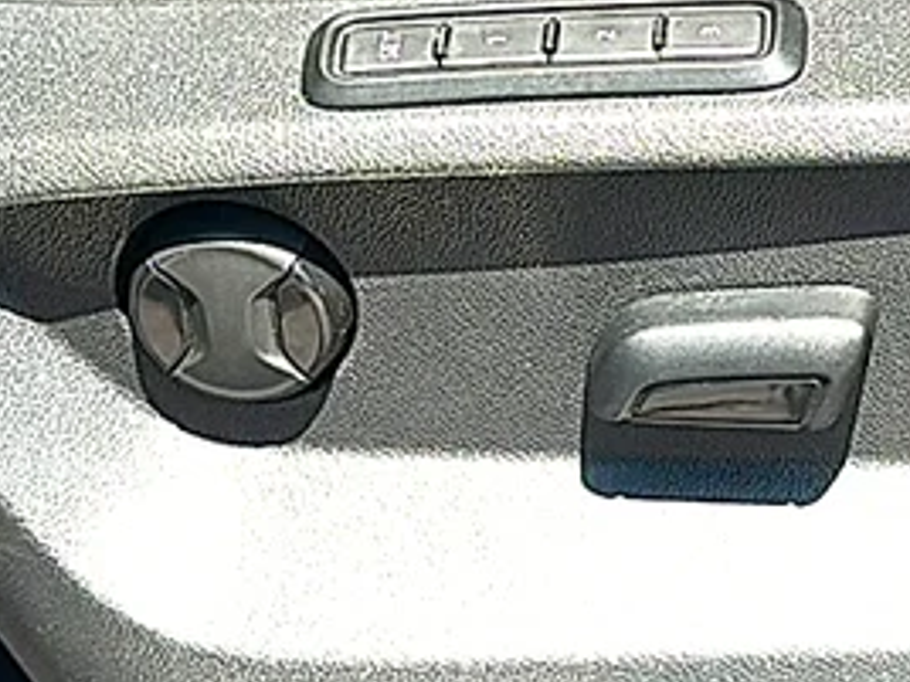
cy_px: 134
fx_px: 3023
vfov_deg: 12.8
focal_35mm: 115
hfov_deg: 17.0
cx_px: 750
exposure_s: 1/954
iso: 80
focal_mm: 6.86
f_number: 1.78
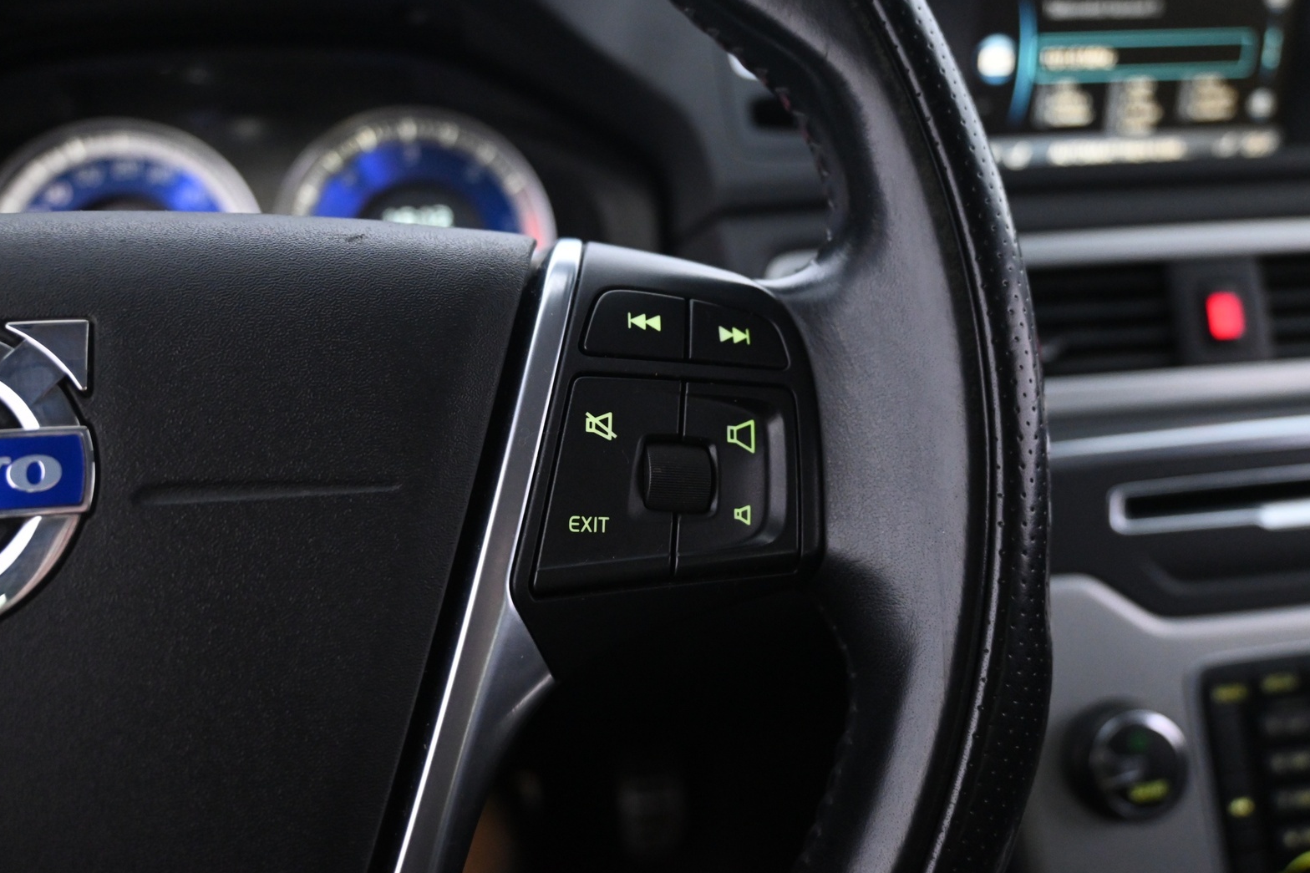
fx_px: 1128
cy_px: 434
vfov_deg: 42.3
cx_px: 658
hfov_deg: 60.3
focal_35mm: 31
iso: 3200
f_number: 3.8
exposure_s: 1/30
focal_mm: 20
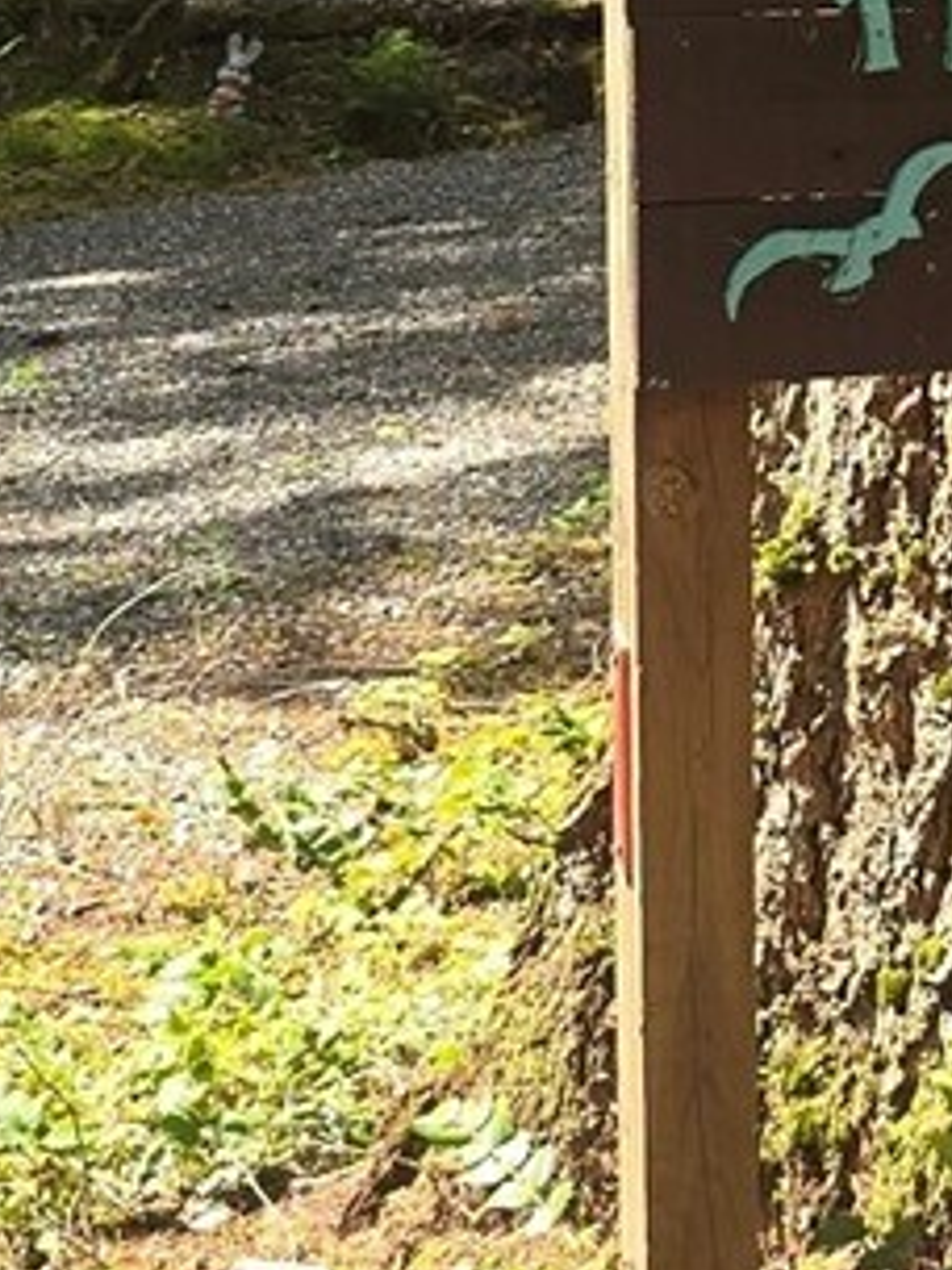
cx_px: 1319
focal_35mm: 109
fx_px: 3997
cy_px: 54
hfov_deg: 13.0
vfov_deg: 17.7
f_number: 1.7
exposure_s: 1/163
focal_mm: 6.3
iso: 12
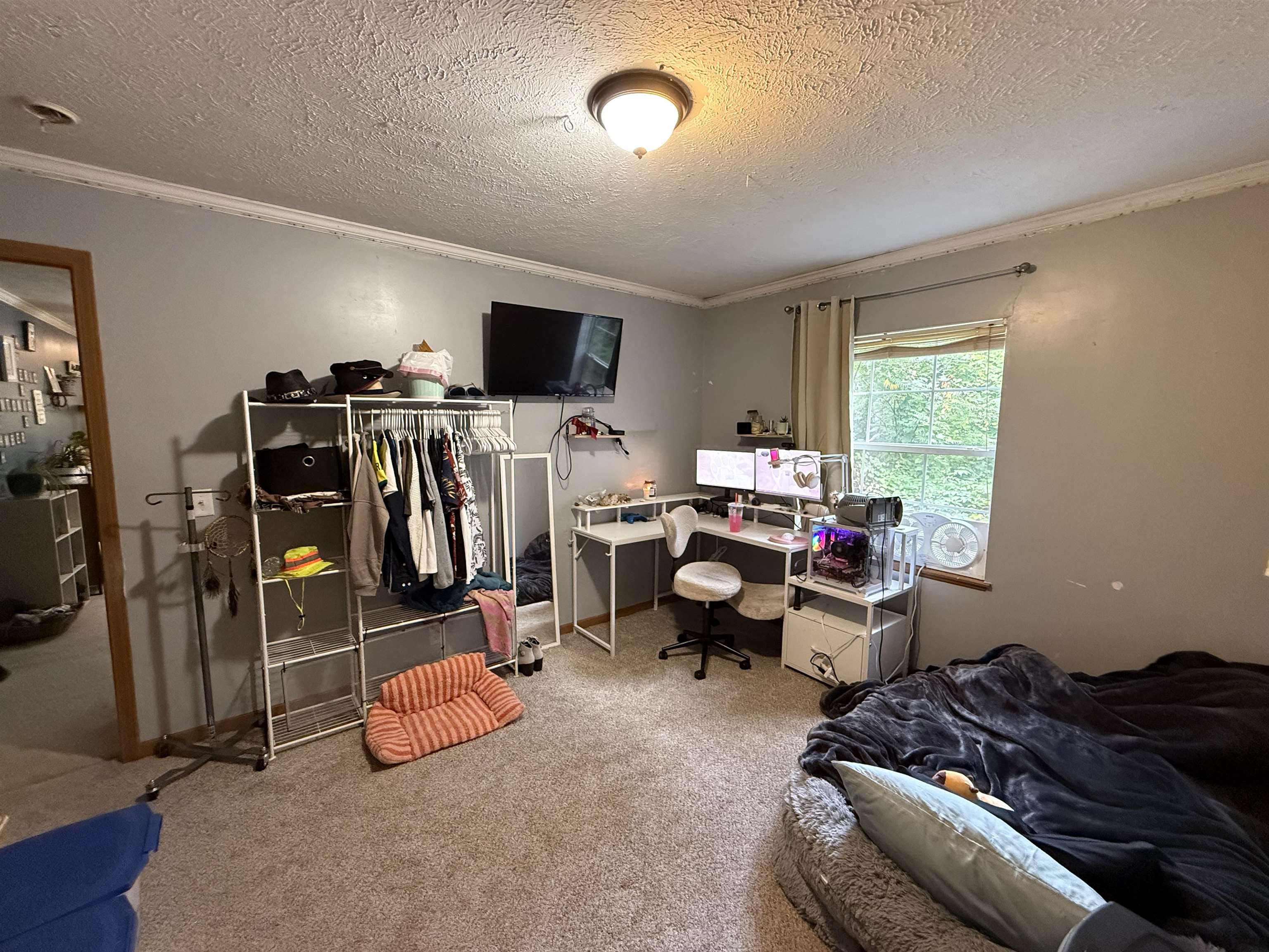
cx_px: 634
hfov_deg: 102.1
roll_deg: -0.3
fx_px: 513
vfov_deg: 85.7
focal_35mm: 14
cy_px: 476
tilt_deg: -6.0
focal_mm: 2.22
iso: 640
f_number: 2.2
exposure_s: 1/60
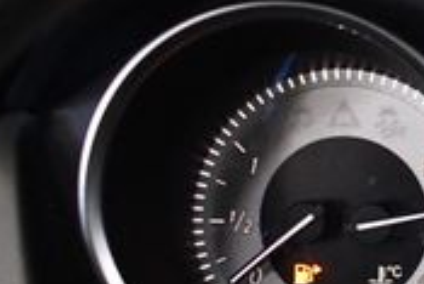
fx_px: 1556
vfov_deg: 10.4
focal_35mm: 132
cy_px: 199
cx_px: 746
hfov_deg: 13.9
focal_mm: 18
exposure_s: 1/100
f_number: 3.5
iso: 3200
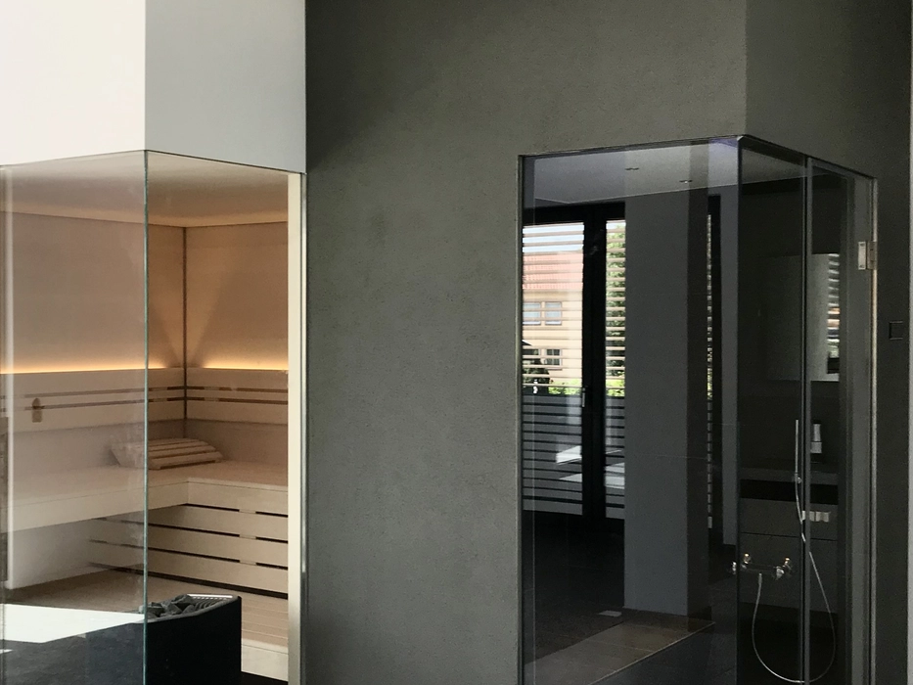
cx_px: 374
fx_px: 1187
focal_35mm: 45
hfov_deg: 41.9
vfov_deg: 32.1
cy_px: 402
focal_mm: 3.99
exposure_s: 1/75
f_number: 1.8
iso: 25
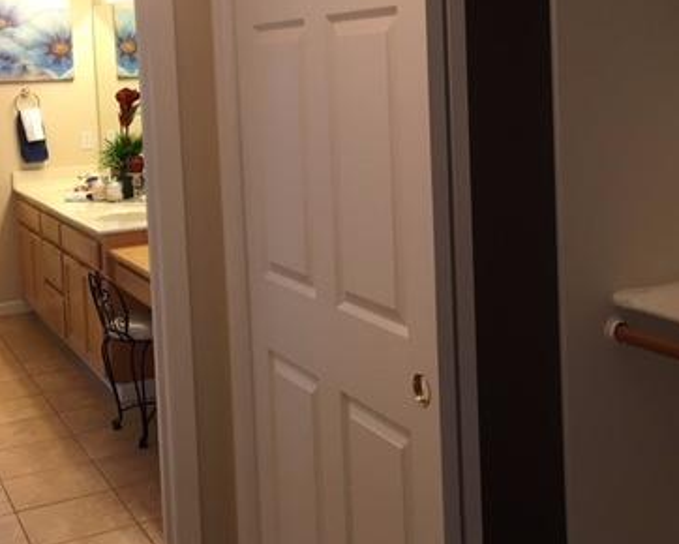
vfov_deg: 29.8
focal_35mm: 50
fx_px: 1005
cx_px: 388
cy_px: 141
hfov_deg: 37.2
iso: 64
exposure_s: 1/30
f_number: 2.2
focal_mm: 4.15
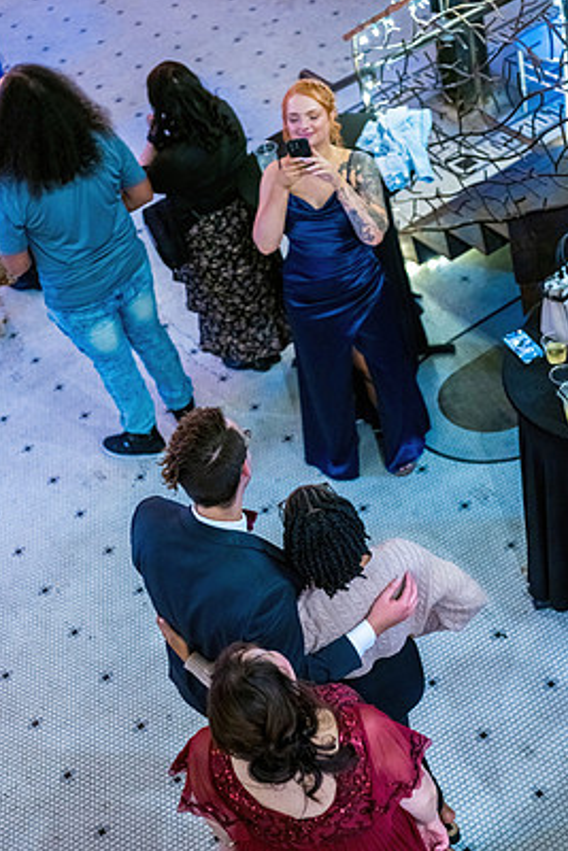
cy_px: 462
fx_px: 1064
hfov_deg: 29.9
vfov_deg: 43.6
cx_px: 313
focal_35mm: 45
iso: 3200
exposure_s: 1/30
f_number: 2.8
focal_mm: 40
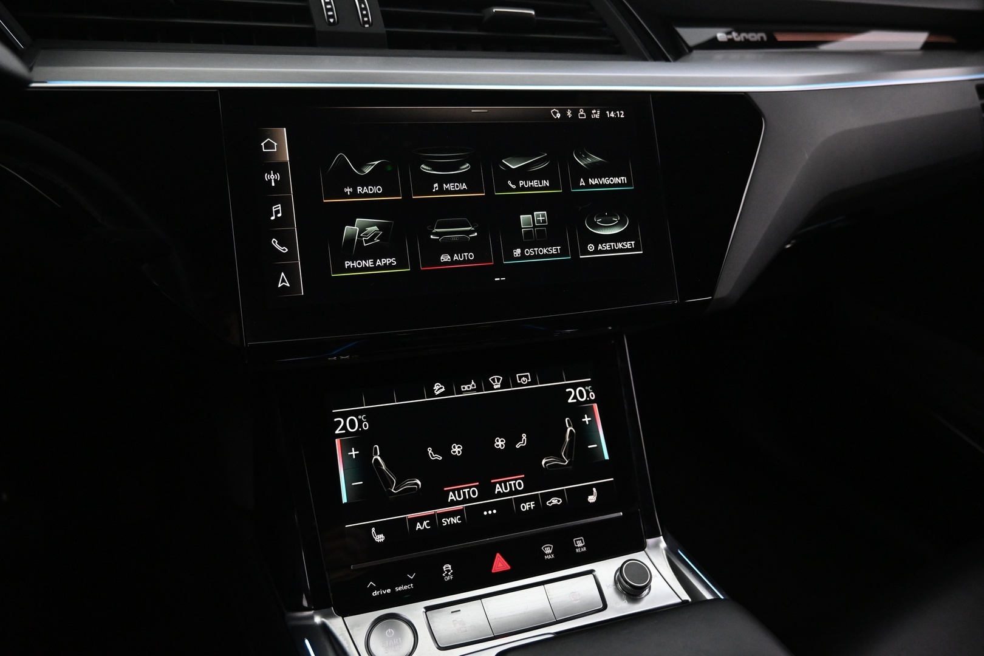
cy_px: 328
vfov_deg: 53.1
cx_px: 492
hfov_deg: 73.7
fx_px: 656
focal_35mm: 24
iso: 2500
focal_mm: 16
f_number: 3.5
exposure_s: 1/25
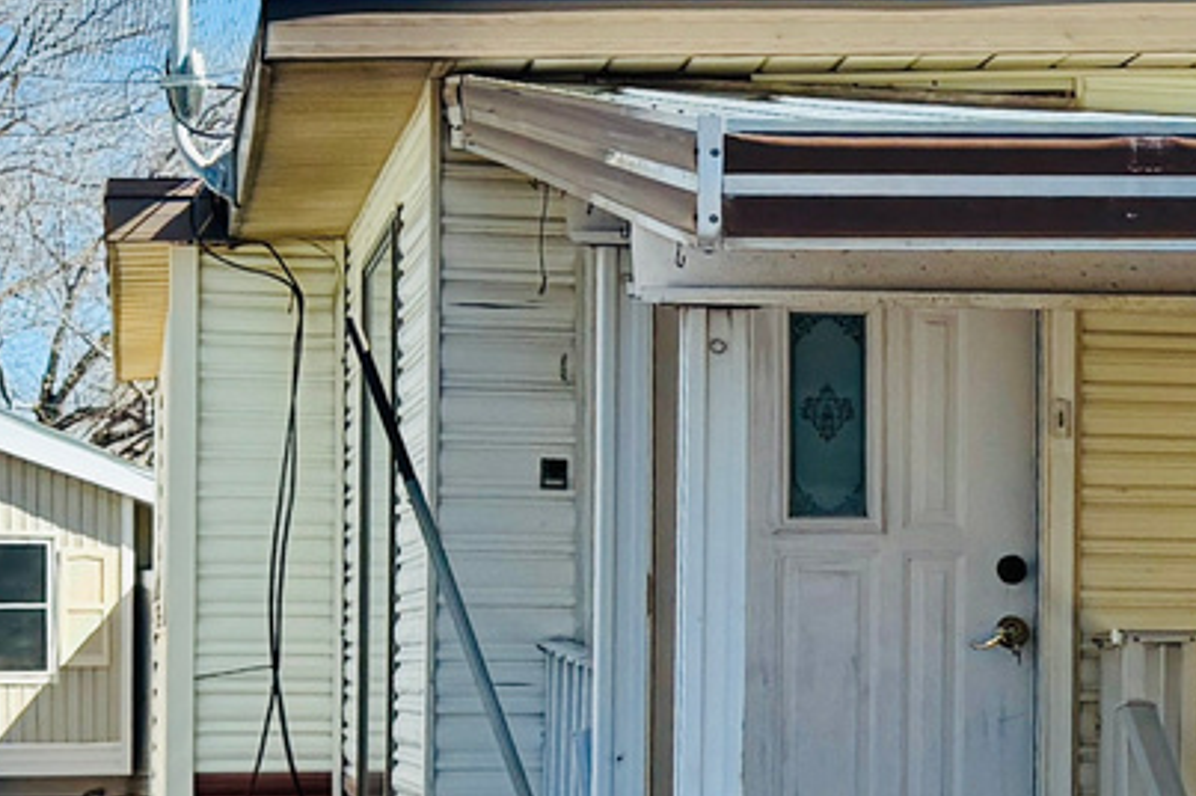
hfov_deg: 14.9
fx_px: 4216
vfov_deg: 10.8
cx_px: 1855
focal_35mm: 127
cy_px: 606
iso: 80
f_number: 1.78
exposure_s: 1/3247
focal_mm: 6.76
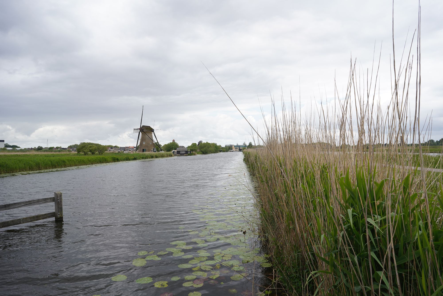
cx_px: 222
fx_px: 295
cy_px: 148
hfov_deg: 73.7
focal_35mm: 24
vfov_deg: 53.1
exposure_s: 1/100
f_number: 9
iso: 100
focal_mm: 24
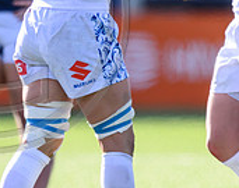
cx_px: 120
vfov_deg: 0.6
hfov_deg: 0.8
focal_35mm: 2451
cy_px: 11
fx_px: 17248
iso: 500
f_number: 4
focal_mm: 560
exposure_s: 1/1600
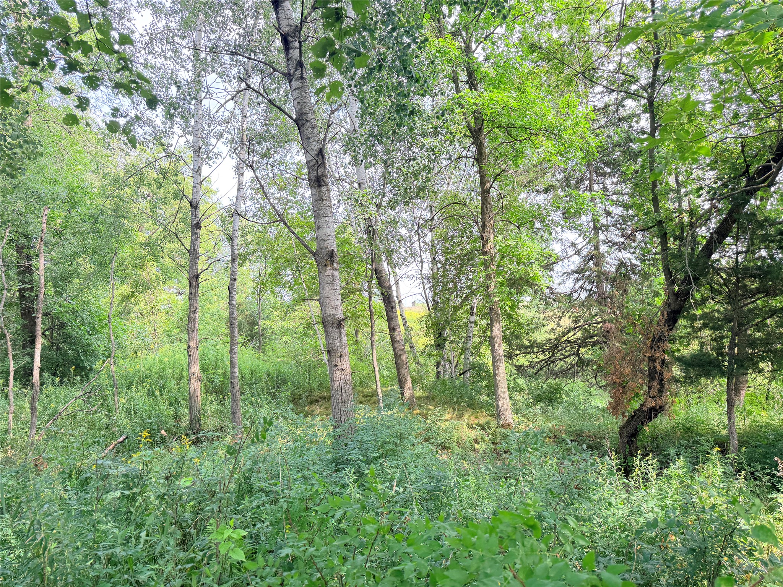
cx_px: 392
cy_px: 294
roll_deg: +2.7
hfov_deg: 71.6
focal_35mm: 24
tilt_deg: +2.6
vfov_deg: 56.8
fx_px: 543
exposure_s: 1/187
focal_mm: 6.76
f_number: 1.78
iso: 100
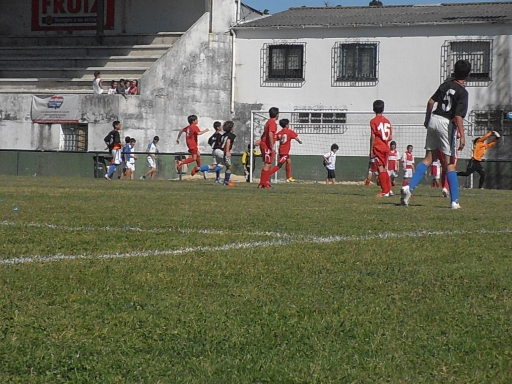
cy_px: 192
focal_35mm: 138
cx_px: 256
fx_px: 2041
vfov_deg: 10.7
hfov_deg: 14.3
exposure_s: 1/640
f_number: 15
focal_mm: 24.39
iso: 400
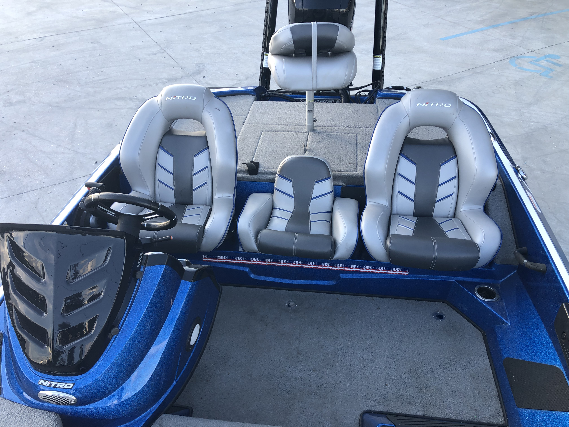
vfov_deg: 49.7
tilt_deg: -39.2
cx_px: 284
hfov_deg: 63.4
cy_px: 214
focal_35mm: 28
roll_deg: +3.1
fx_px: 460
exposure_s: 1/127
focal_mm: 4
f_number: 1.8
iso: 20
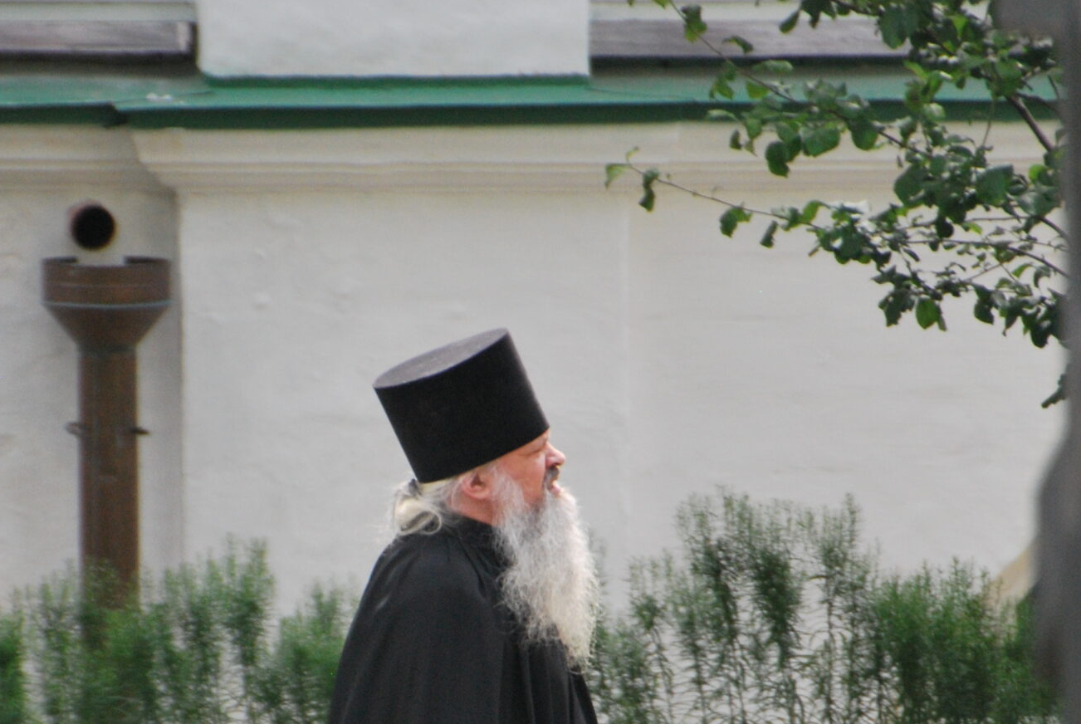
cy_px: 617
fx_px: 19514
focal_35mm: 649
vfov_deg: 2.1
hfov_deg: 3.2
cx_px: 471
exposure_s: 1/500
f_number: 6.3
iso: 720
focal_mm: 220
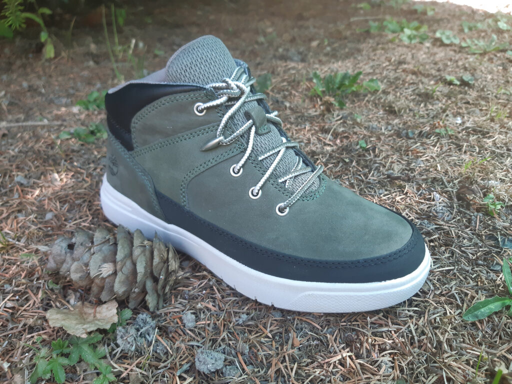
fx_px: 385
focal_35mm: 26
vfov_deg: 53.1
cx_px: 256
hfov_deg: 67.3
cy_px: 192
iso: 80
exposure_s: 1/100
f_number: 1.7
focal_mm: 3.92
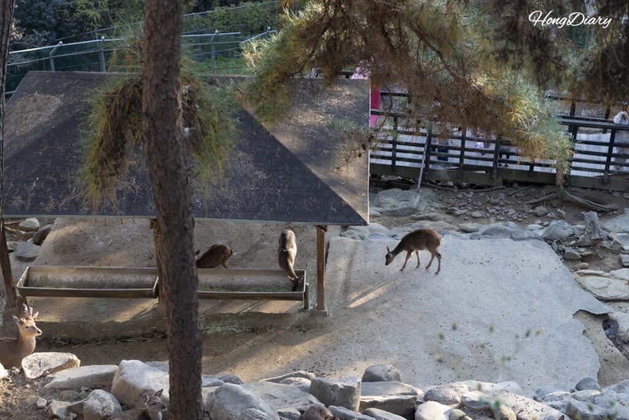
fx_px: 1048
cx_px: 314
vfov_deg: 22.6
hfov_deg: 33.4
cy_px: 210
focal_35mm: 60
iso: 800
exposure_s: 1/160
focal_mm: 60
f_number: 5.6
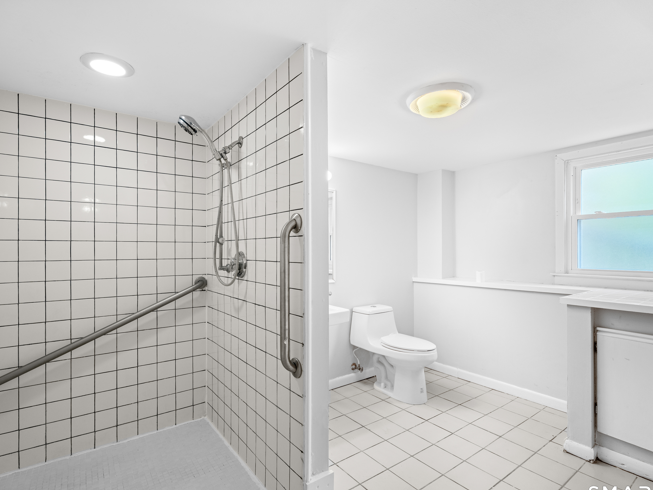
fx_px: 340
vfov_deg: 71.6
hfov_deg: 87.7
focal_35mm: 18
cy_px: 251
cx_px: 320
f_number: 5.6
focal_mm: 16
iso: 400
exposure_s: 1/13
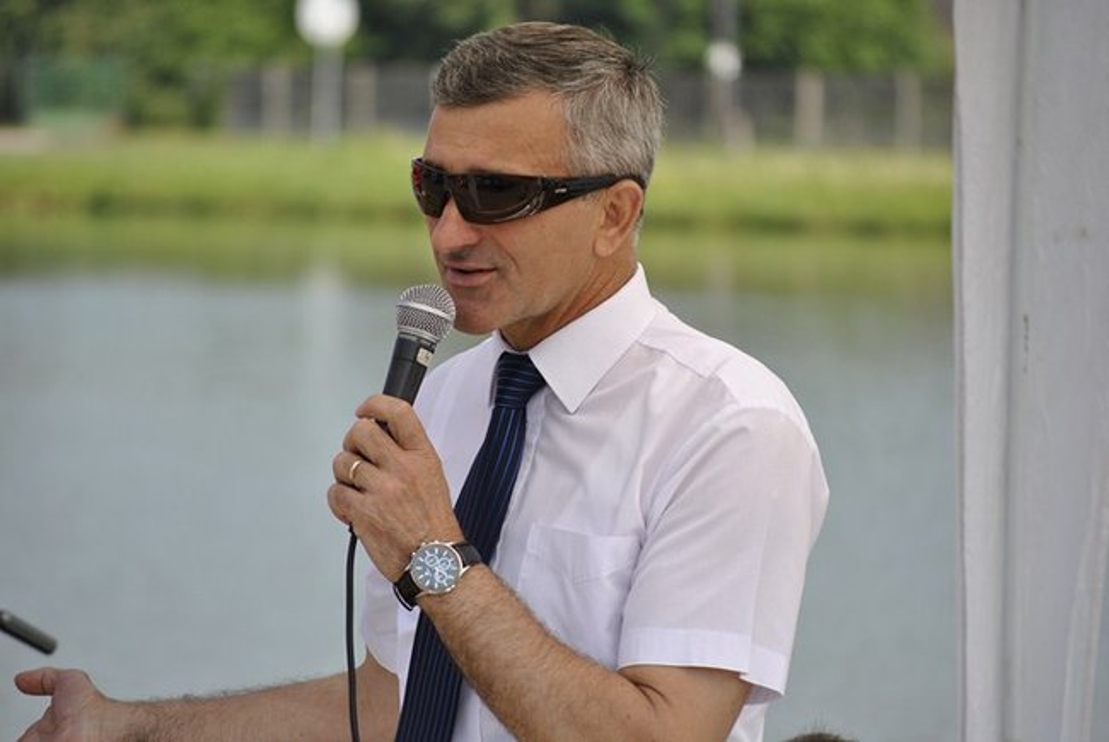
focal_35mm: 240
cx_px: 554
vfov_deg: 5.7
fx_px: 7402
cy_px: 371
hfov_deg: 8.6
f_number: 5.3
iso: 200
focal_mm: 160
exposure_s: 1/640
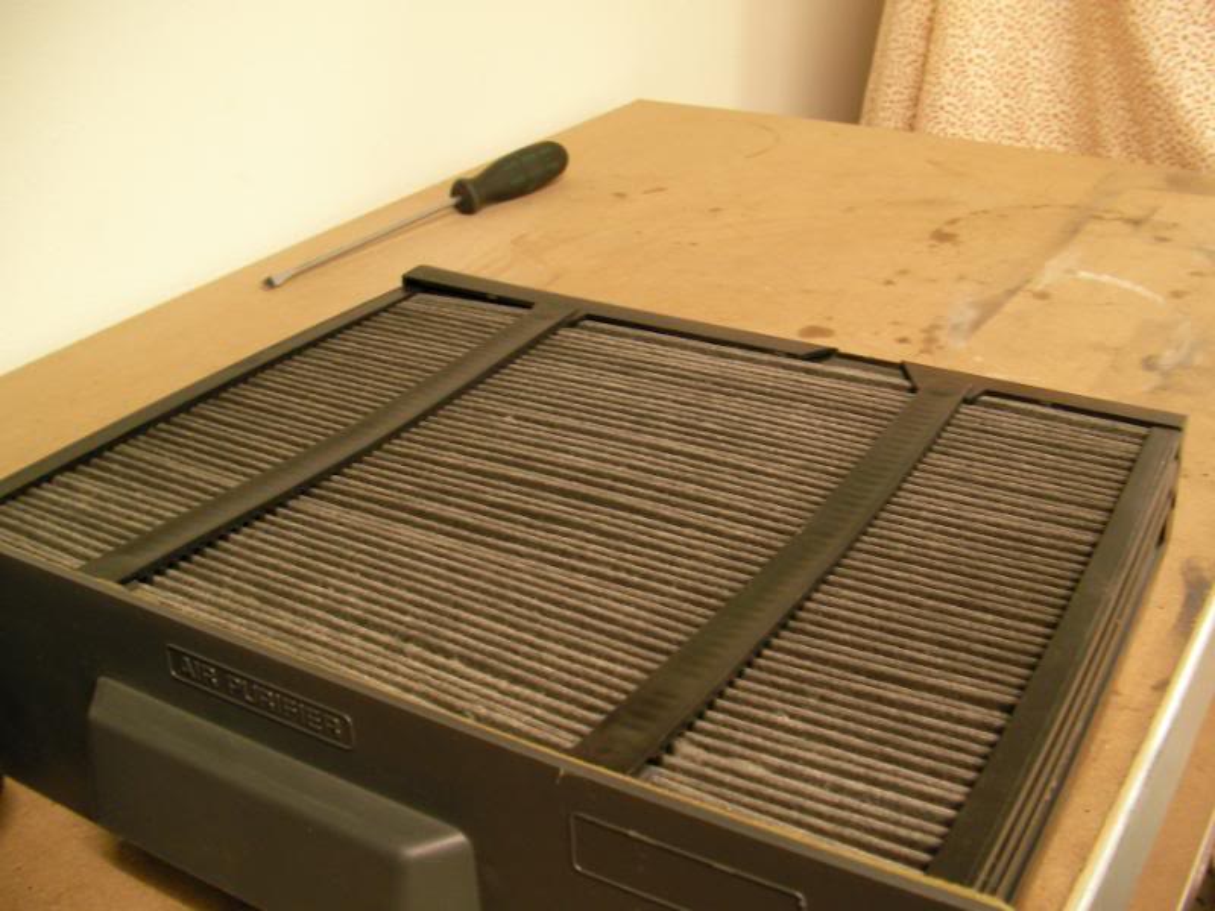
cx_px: 608
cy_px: 456
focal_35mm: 41
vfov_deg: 35.1
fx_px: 1439
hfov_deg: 45.8
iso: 100
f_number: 3.5
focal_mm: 6.3
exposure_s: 1/2.9
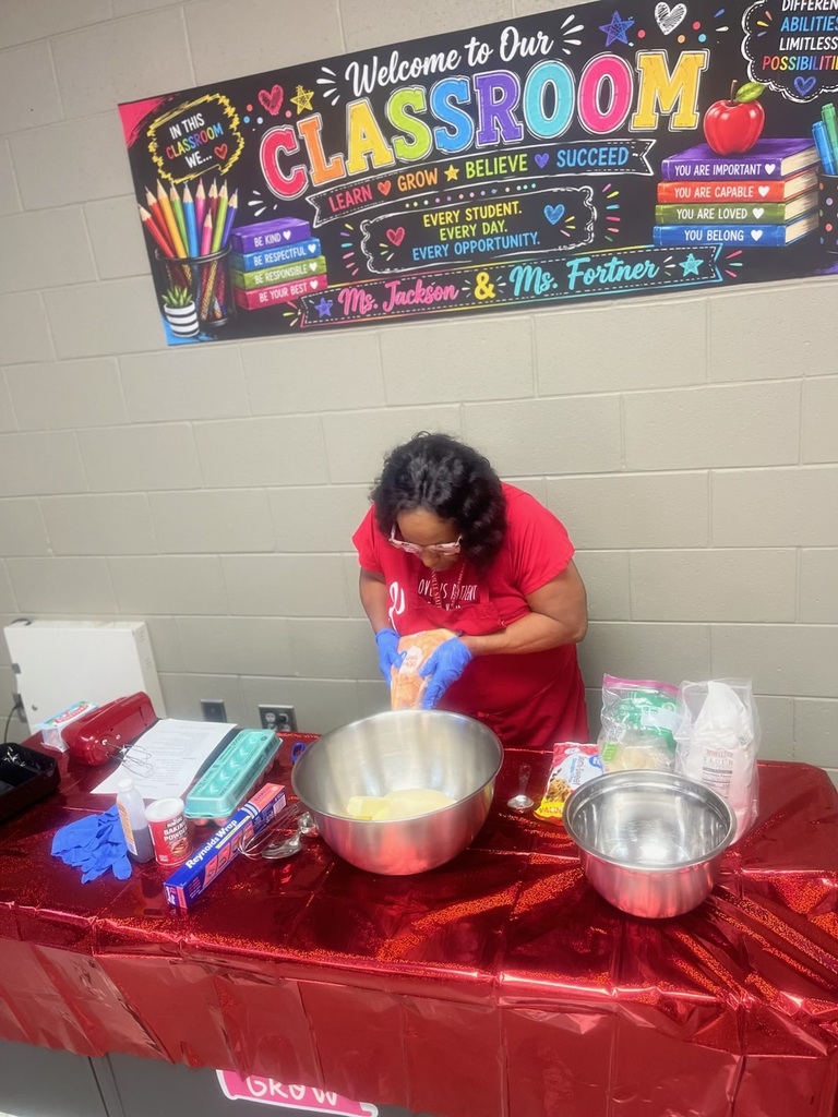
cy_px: 558
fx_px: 839
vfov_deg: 67.3
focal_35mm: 26
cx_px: 419
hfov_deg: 53.1
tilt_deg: -17.1
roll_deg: +8.1
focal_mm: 5.1
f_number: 1.6
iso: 200
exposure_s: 1/60
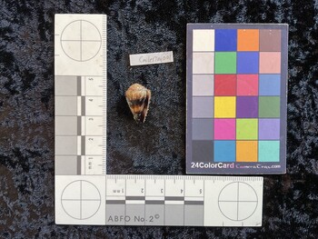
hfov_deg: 61.6
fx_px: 267
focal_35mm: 29
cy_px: 120
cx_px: 159
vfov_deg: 48.3
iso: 40
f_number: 1.8
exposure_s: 1/50
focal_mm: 3
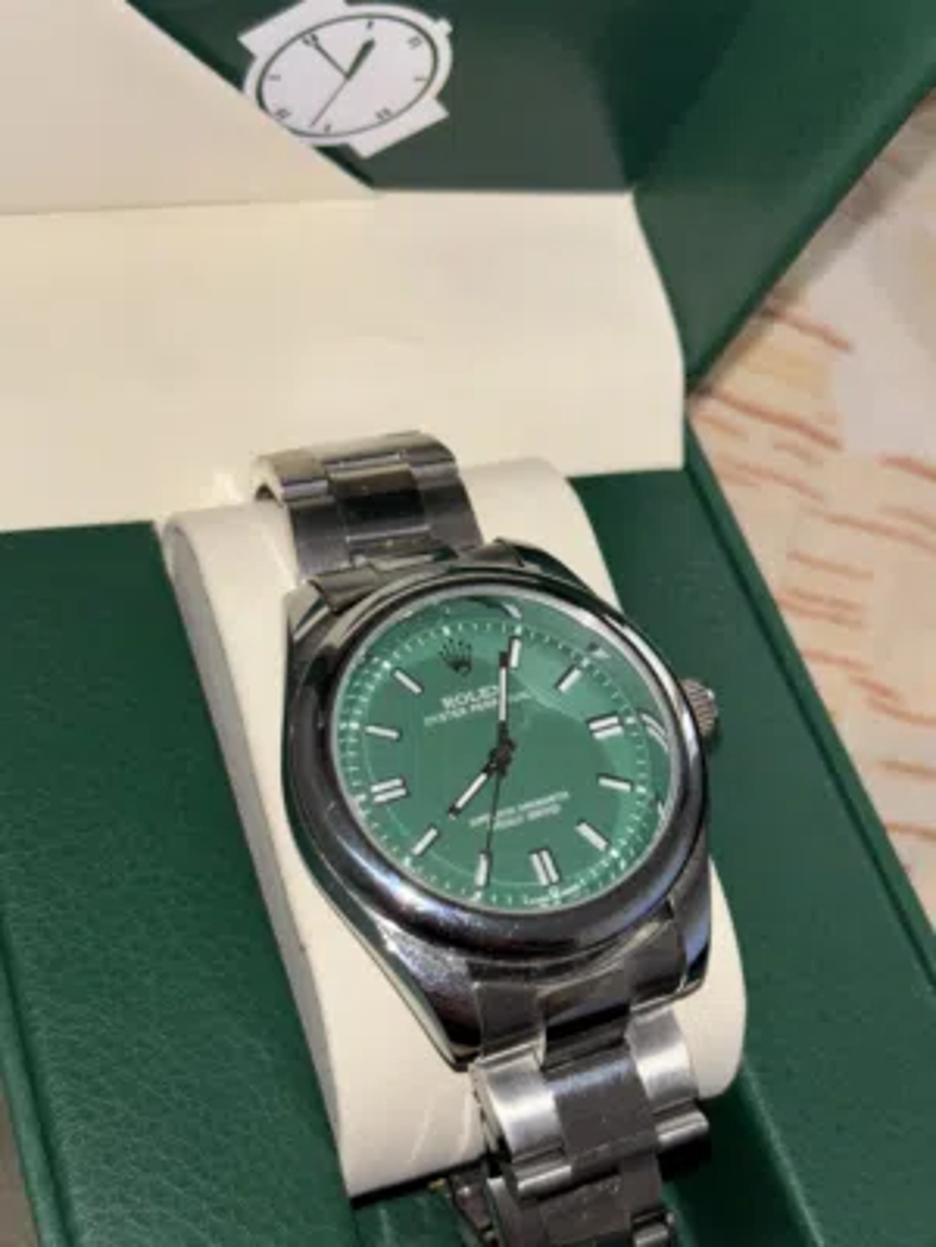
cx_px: 468
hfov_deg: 28.0
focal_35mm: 52
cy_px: 624
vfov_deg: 36.8
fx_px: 1875
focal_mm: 5.96
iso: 40
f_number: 1.6
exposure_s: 1/71
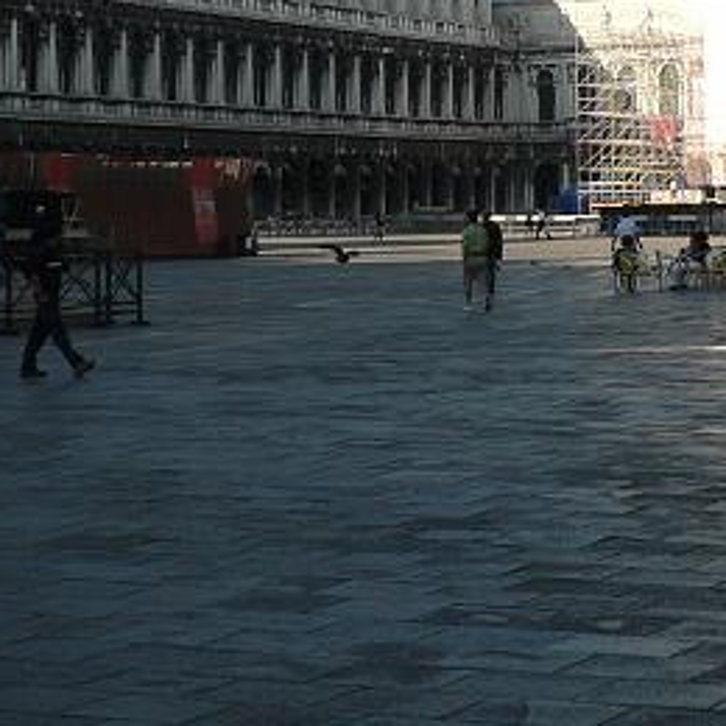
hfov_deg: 17.7
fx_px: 2325
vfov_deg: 17.4
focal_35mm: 98
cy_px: 22
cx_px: 464
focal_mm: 6
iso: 80
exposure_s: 1/400
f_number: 4.5
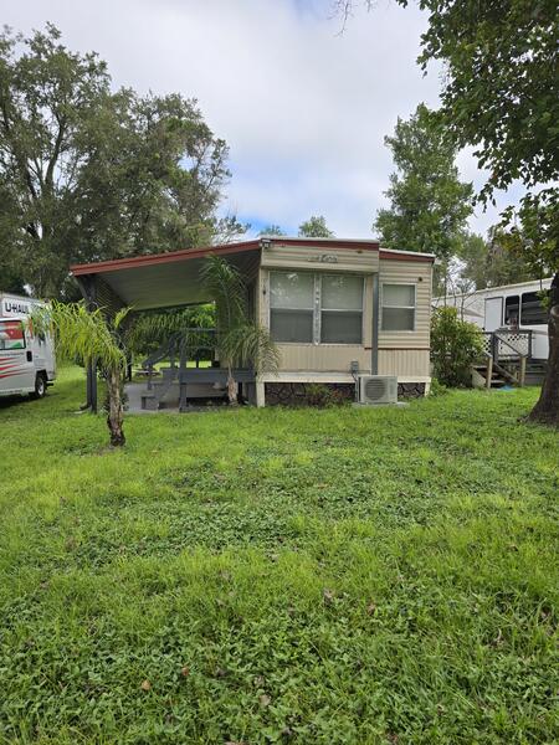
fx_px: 495
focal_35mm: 23
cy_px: 372
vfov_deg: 73.9
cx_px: 280
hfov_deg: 58.9
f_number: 1.7
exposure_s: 1/501
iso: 12
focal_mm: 6.3
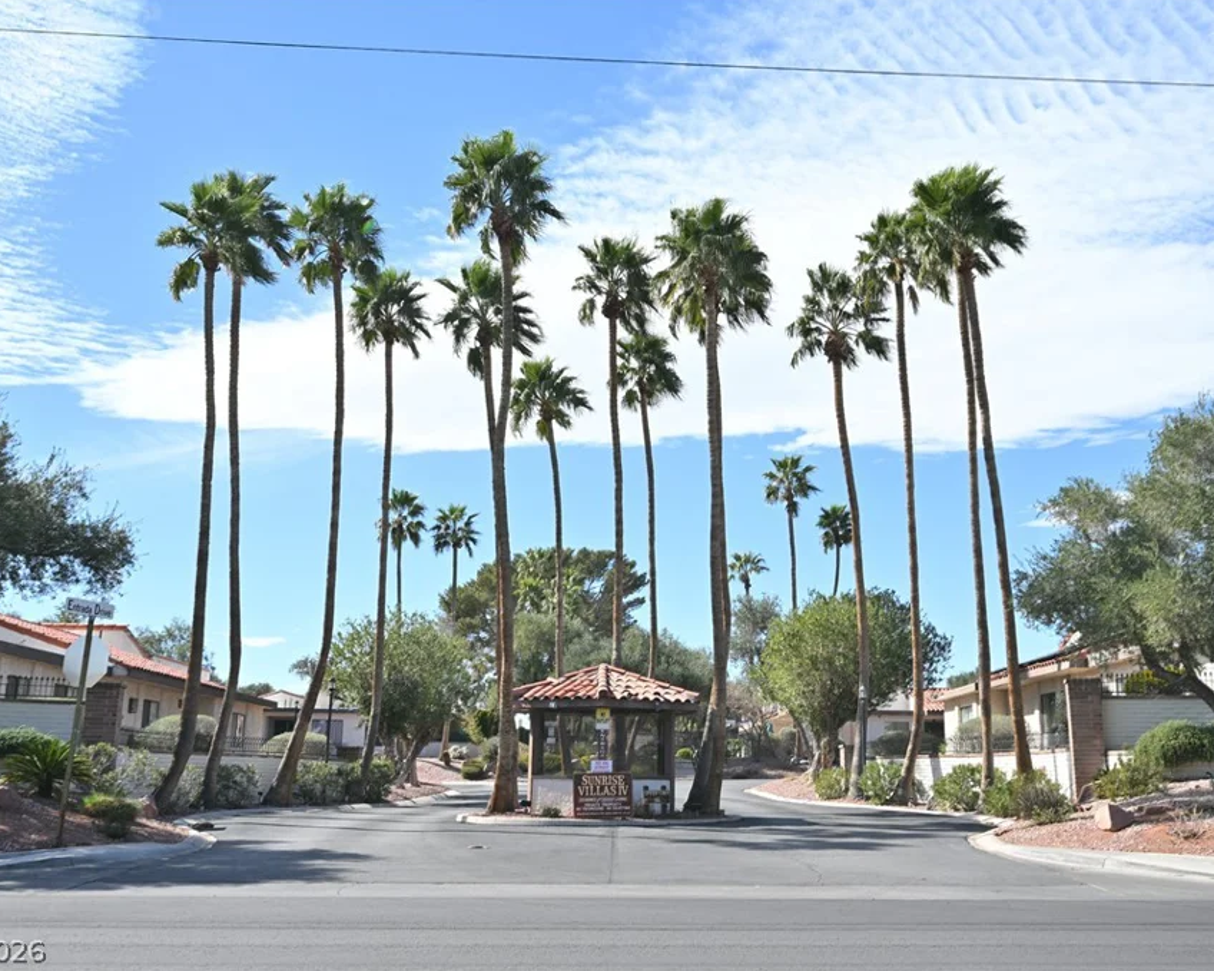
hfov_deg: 52.8
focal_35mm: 34
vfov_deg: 43.3
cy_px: 483
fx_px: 1221
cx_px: 636
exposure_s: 1/60
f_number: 13
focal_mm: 30
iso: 100
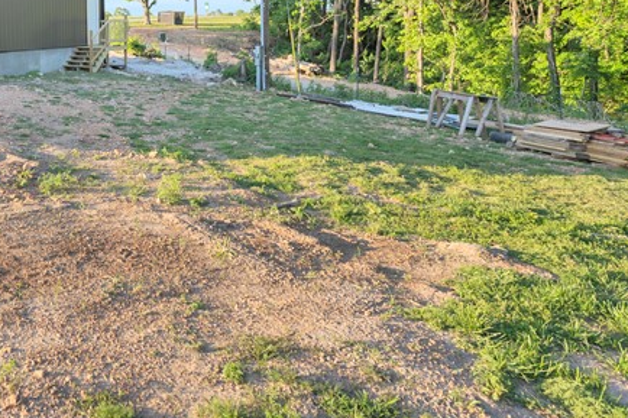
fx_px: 610
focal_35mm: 35
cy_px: 15
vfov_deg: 34.9
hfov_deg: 48.9
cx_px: 68
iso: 100
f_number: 2.8
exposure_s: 1/125
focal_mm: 14
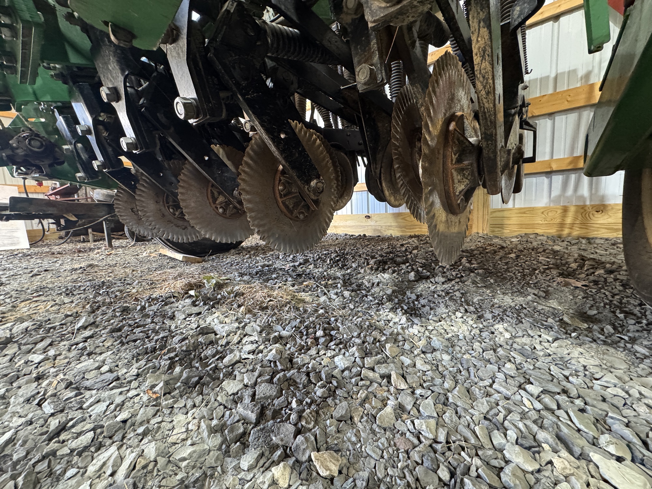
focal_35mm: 14
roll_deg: +3.0
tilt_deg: -7.1
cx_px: 326
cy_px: 244
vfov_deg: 85.7
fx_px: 264
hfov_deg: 102.1
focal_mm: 2.22
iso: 500
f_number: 2.2
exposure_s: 1/60
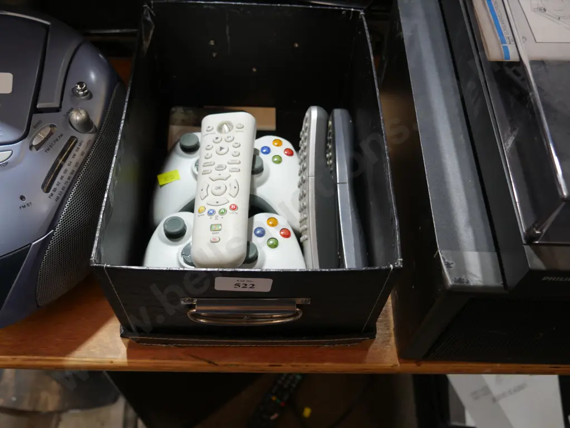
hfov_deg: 56.8
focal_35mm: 32
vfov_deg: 44.2
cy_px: 214
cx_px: 285
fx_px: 527
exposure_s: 1/60
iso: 250
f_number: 3.6
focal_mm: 16
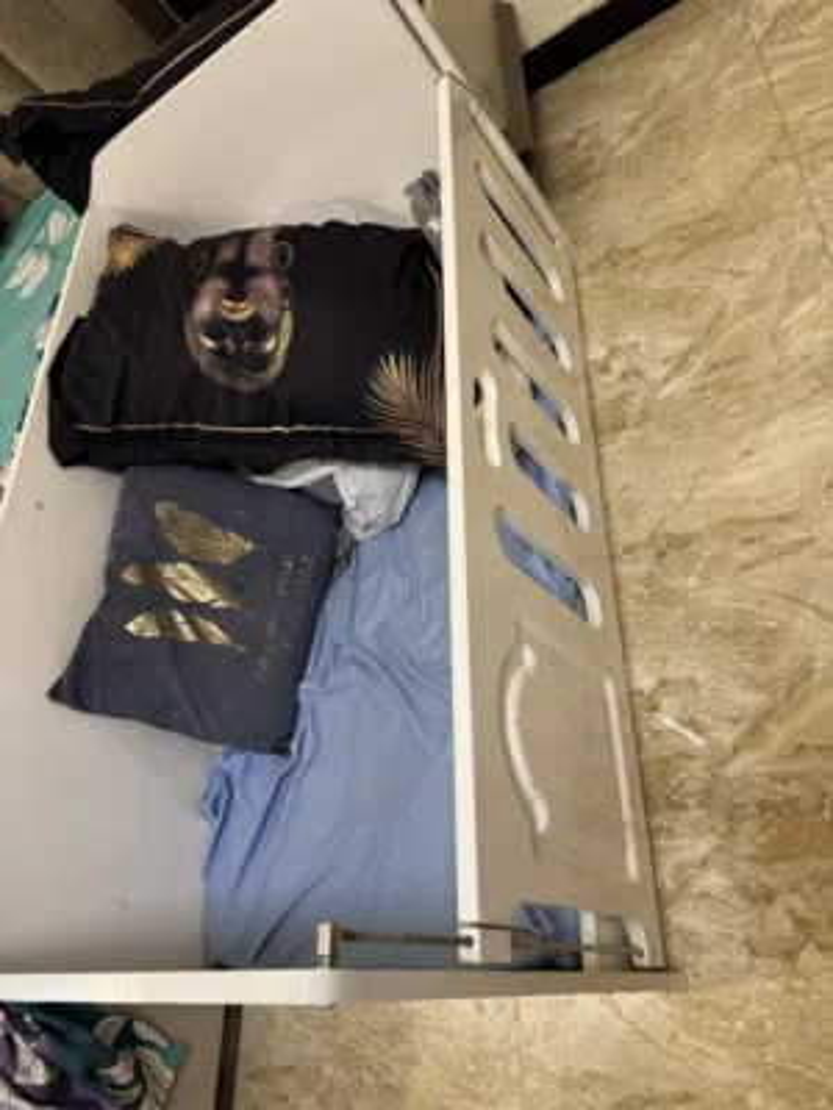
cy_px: 555
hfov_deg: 56.8
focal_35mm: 24
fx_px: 770
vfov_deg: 71.6
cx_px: 416
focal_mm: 6.76
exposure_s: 1/50
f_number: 1.78
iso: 250
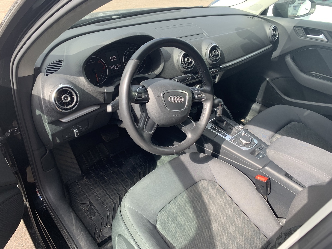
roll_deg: -2.0
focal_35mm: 26
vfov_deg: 53.1
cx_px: 166
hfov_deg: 67.3
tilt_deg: -36.3
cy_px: 124
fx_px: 249
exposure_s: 1/159
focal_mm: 4.25
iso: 25
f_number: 1.8
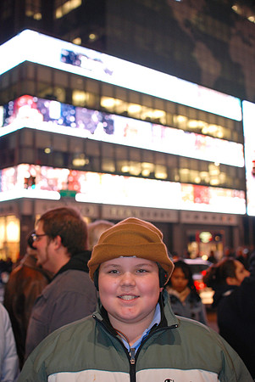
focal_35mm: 45
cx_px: 128
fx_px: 477
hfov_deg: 29.9
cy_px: 191
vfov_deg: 43.6
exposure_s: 1/50
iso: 400
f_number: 3.5
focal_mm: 30
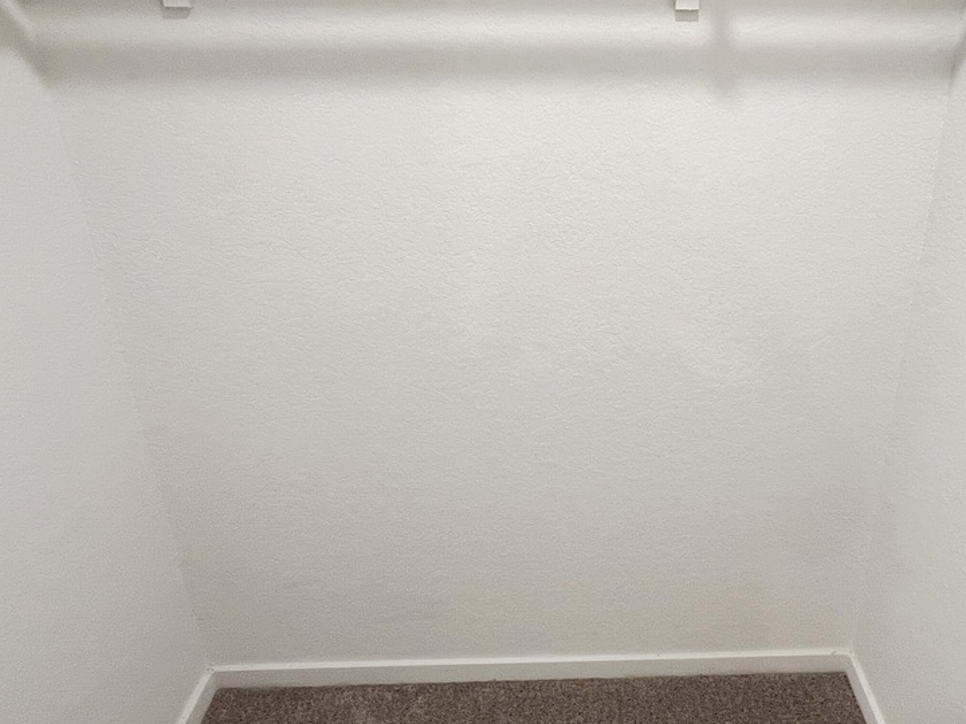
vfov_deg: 53.0
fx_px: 726
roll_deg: -0.5
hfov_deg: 66.3
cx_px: 605
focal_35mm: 26
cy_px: 333
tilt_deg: -25.0
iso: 160
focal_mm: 1.57
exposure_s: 1/120
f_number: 1.8
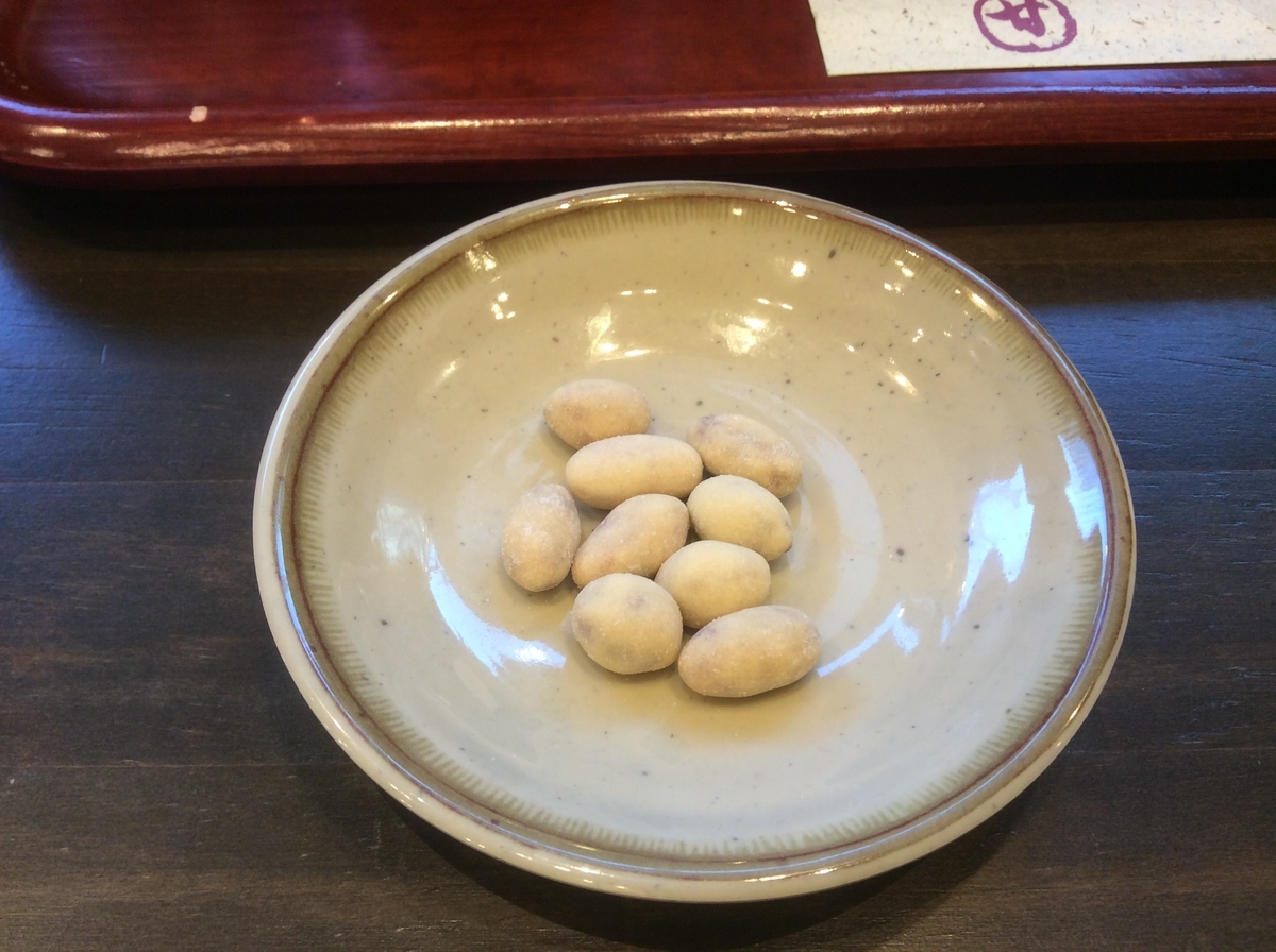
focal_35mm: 32
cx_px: 638
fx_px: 1178
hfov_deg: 56.9
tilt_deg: -53.5
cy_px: 476
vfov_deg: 44.0
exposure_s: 1/24
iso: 40
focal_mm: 3.3
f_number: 2.4
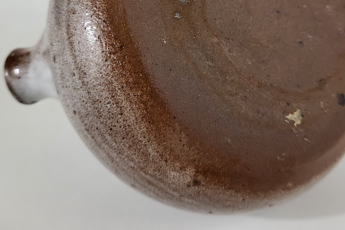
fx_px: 402
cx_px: 190
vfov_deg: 30.9
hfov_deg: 46.3
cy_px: 38
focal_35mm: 42
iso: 320
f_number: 1.8
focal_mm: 5.4
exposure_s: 1/100
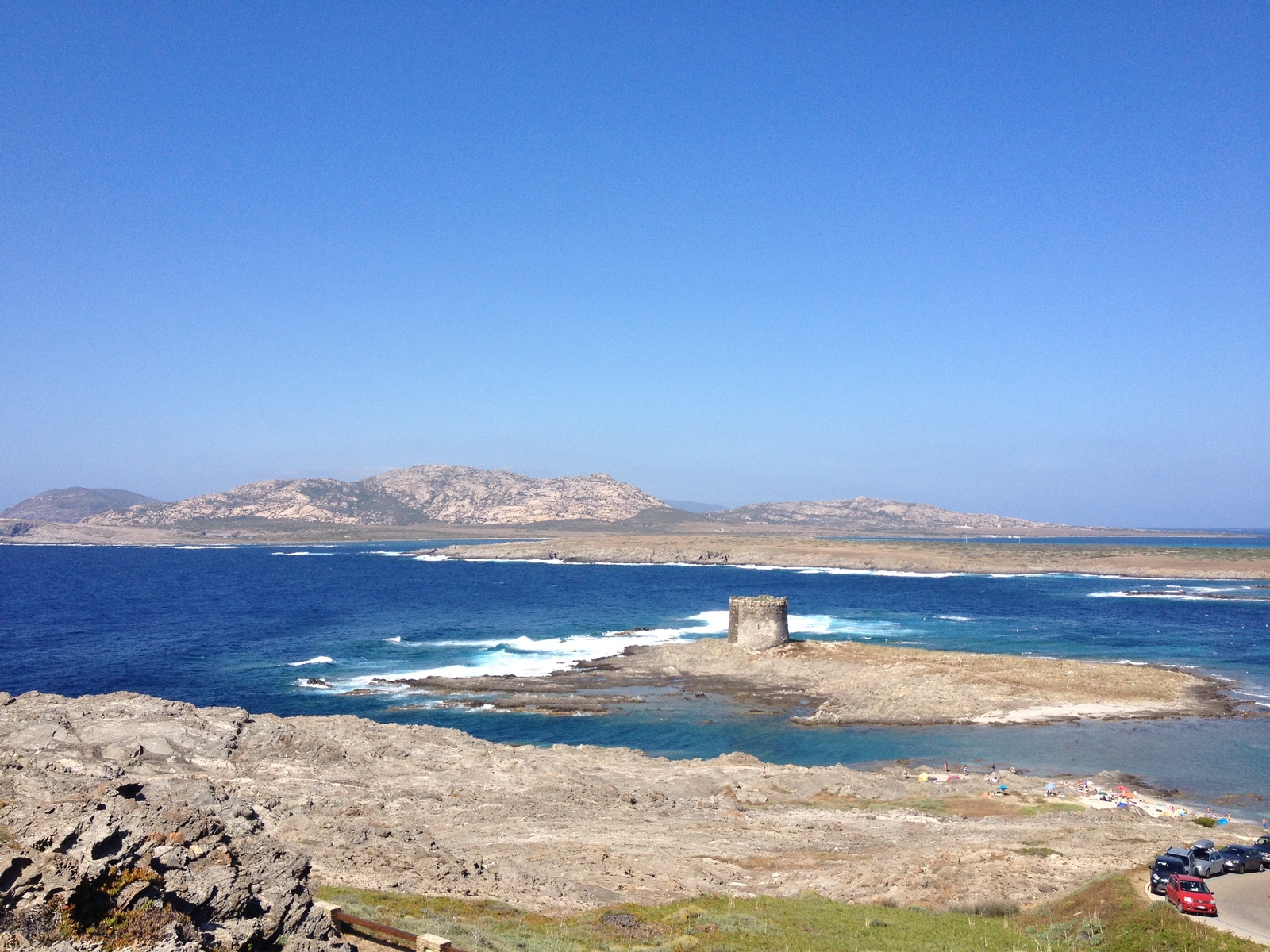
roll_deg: -0.1
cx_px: 635
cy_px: 476
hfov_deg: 52.6
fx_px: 1284
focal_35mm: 35
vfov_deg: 40.7
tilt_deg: -0.5
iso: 50
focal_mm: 4.28
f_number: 2.4
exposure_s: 1/1972
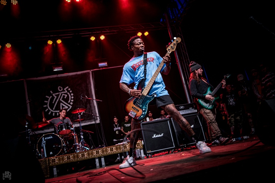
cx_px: 138
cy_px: 92
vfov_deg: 42.4
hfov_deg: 60.3
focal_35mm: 31
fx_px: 237
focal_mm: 31
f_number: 2.8
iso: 1000
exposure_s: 1/100
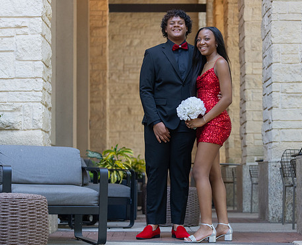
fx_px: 908
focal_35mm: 101
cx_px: 202
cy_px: 125
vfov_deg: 15.4
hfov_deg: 18.8
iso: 1250
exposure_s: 1/320
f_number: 2.8
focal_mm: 70
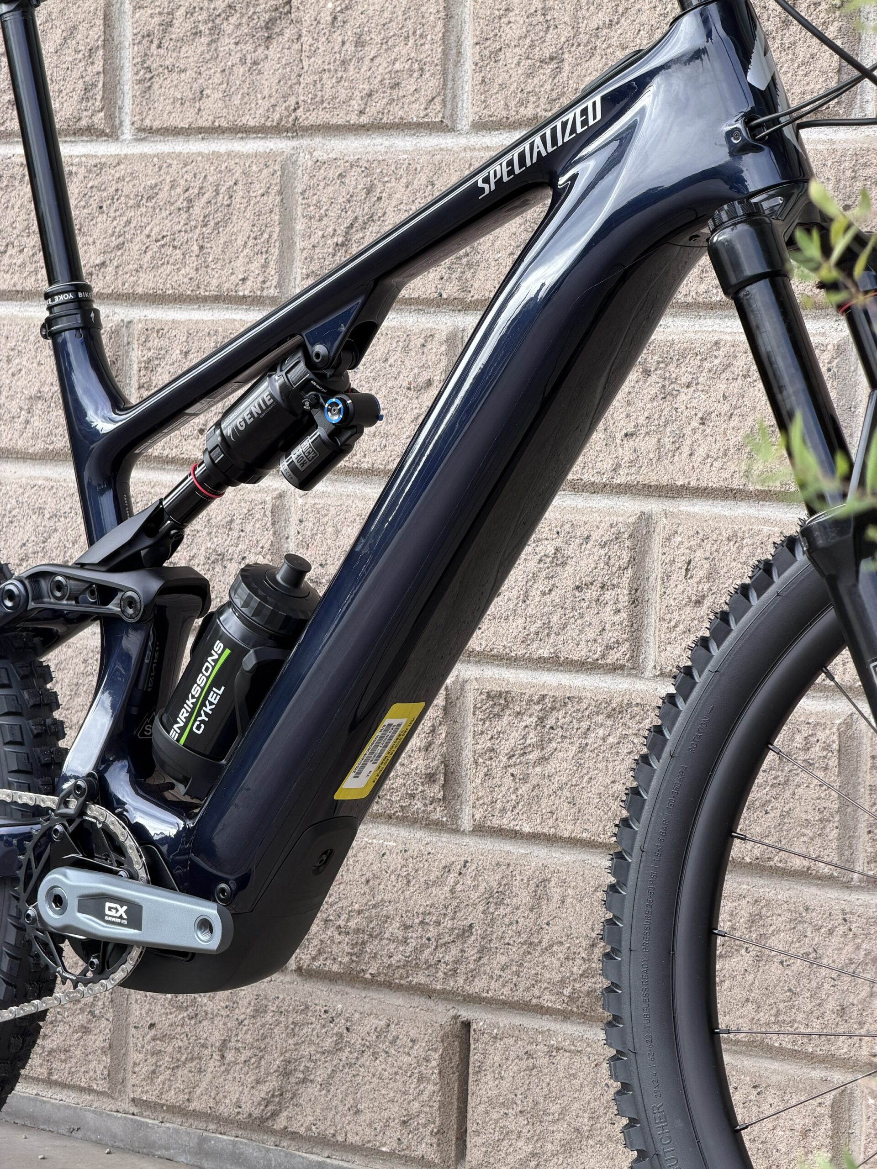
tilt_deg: -4.0
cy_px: 584
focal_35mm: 100
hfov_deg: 14.8
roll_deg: -1.2
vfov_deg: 19.6
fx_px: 3378
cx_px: 438
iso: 40
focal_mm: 16.89
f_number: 2.8
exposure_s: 1/129
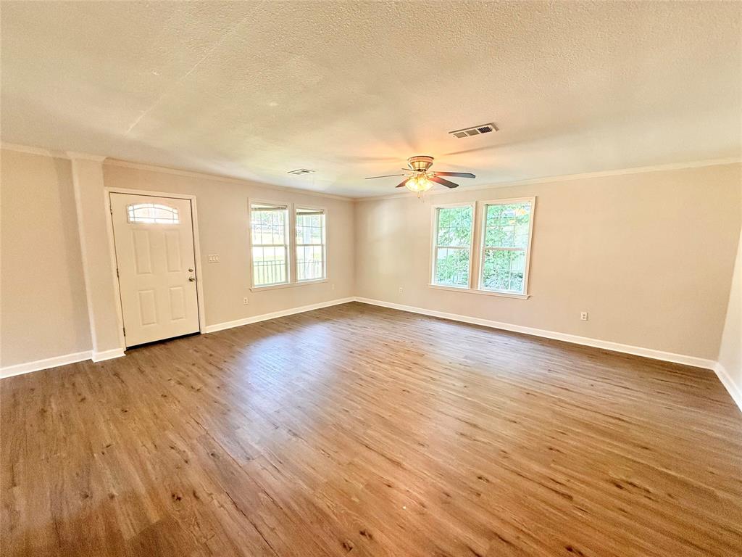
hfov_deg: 102.1
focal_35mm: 14
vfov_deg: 85.7
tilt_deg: -8.2
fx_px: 300
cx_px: 371
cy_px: 278
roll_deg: -0.5
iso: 500
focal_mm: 2.22
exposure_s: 1/120
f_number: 2.2
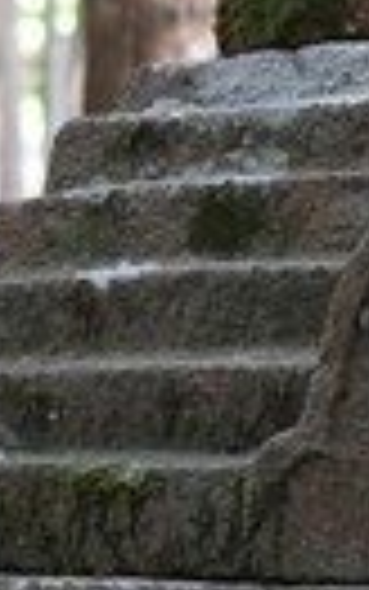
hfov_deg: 4.1
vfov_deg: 6.6
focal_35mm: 319
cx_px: 324
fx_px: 5127
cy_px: 347
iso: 1250
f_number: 4
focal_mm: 40
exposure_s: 1/160
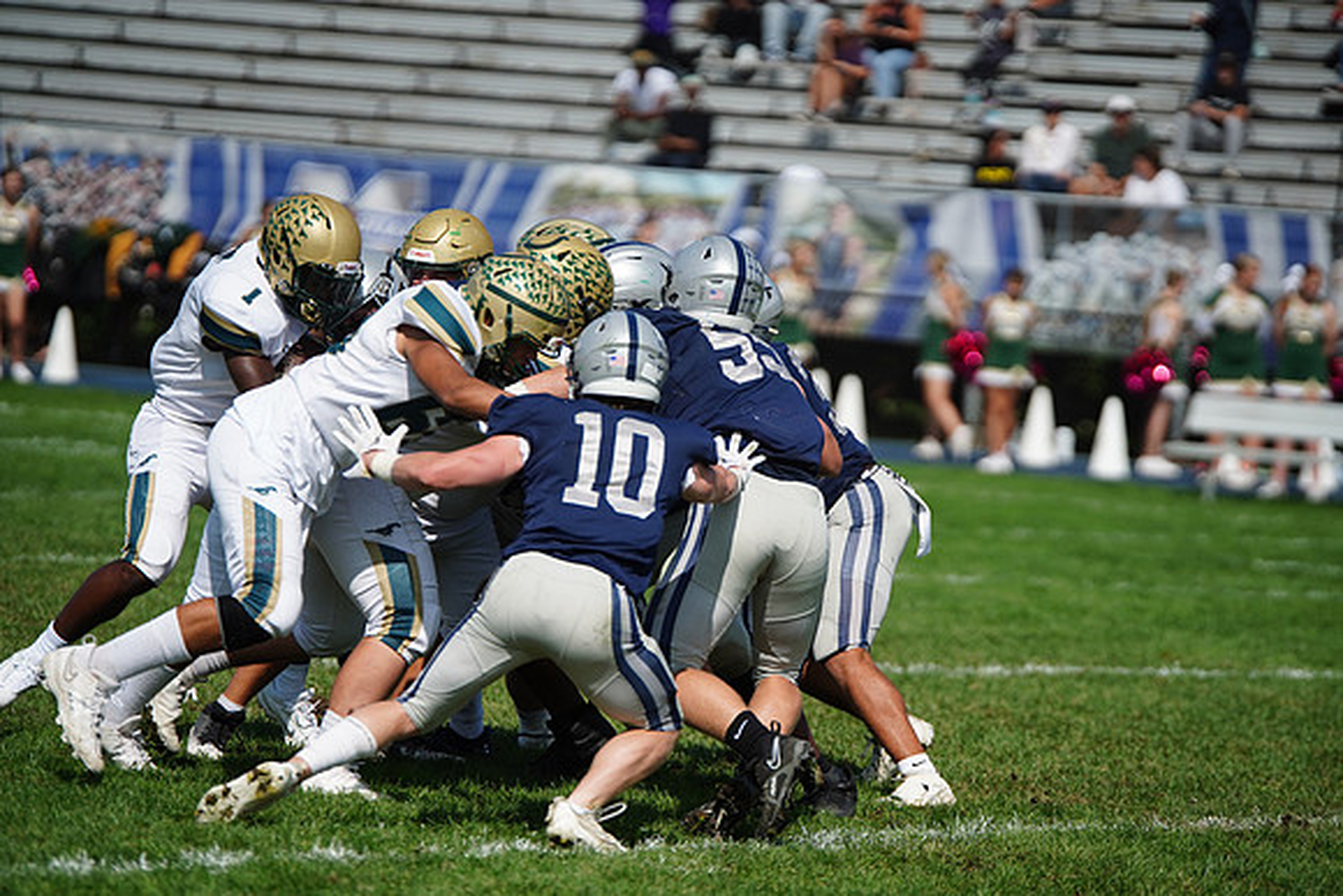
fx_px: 9739
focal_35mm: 261
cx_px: 672
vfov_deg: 5.3
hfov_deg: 7.9
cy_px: 448
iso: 400
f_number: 2.8
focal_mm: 261
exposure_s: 1/8000
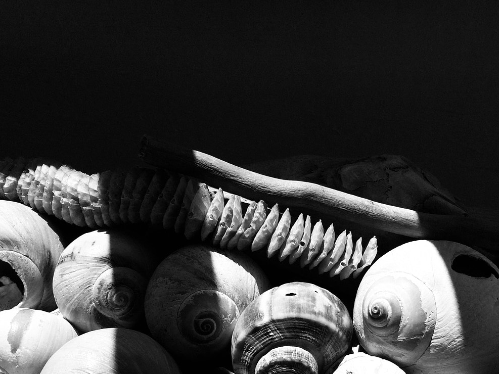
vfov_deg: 30.1
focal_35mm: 47
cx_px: 295
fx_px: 677
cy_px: 302
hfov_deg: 40.3
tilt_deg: -52.3
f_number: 2.2
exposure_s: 1/2740
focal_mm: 4.15
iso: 32
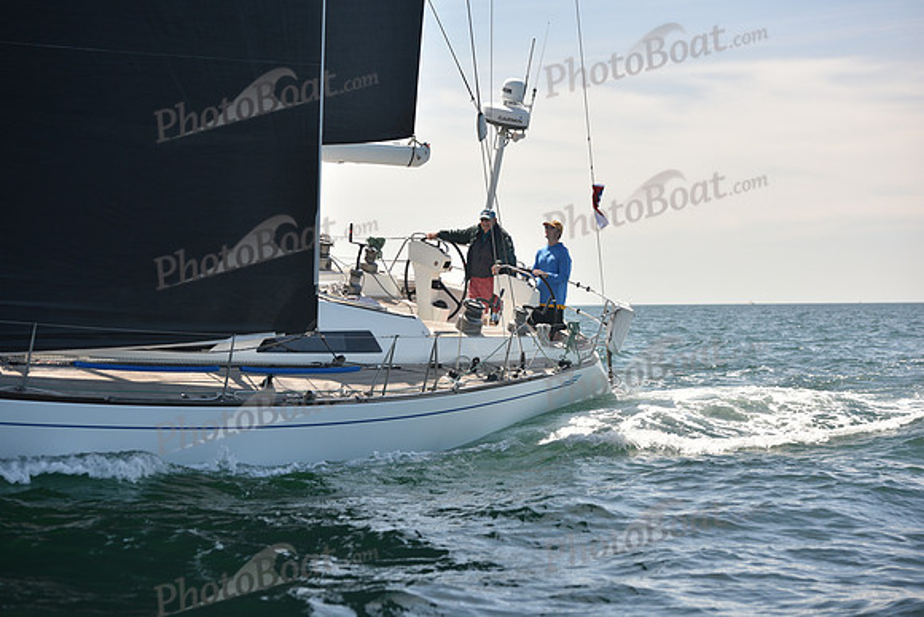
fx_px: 2105
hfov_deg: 24.8
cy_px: 308
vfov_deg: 16.7
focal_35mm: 82
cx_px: 462
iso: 250
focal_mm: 82
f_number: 4.5
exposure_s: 1/640
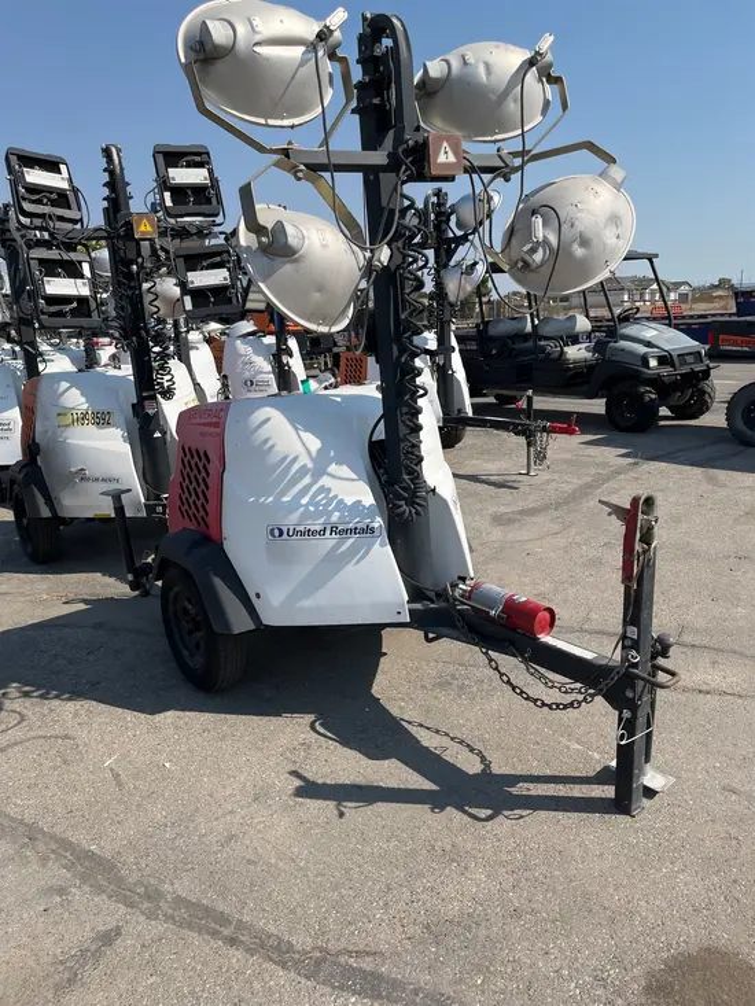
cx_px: 378
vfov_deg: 67.3
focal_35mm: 26
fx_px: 756
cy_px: 503
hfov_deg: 53.1
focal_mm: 5.1
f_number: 1.6
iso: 50
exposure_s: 1/4016
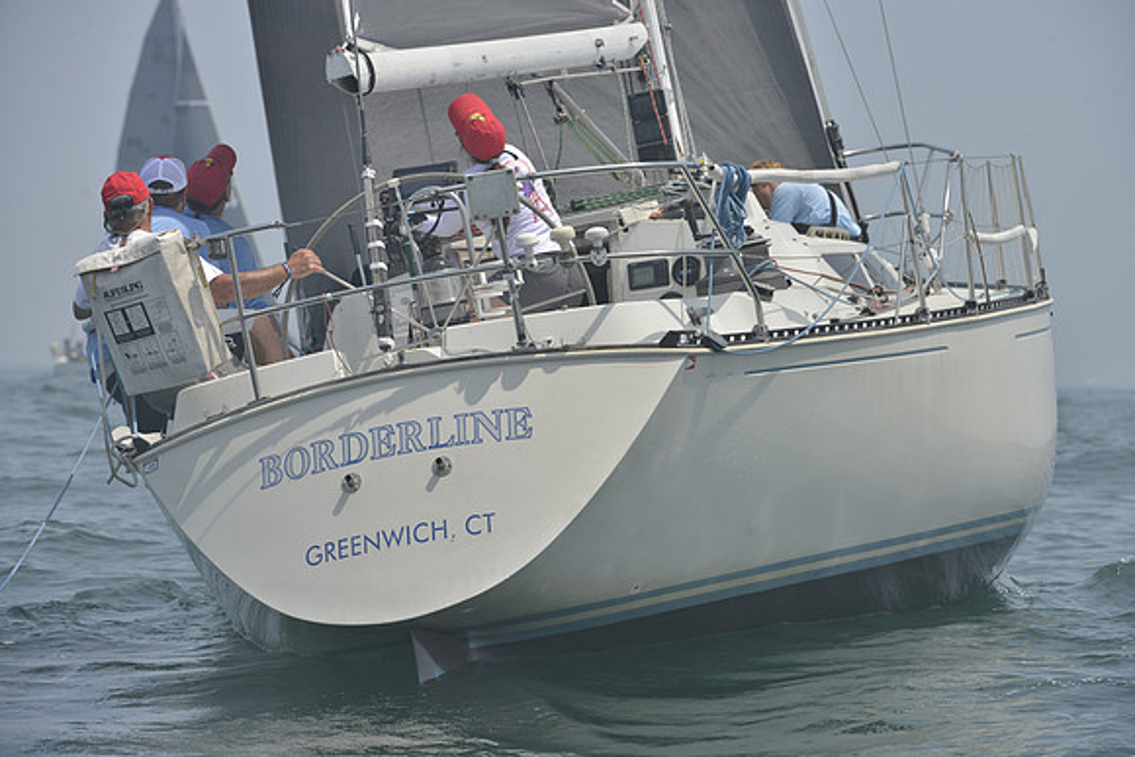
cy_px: 378
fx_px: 6307
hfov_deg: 10.3
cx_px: 568
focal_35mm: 200
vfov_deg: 6.9
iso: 280
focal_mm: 200
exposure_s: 1/1000
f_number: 9
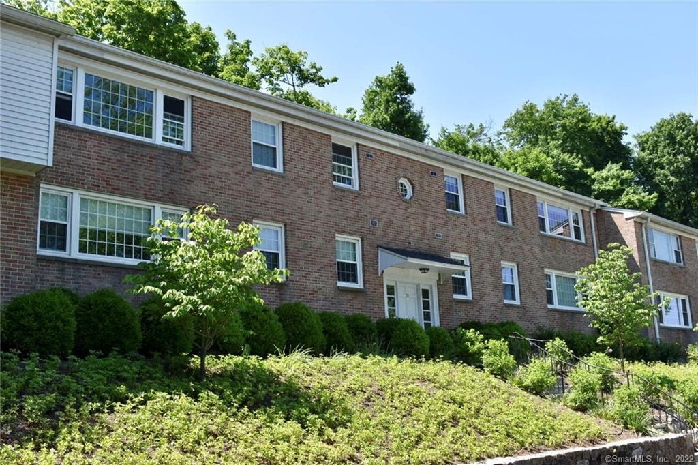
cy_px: 232
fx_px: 727
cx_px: 349
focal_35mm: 38
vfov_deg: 35.5
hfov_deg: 51.3
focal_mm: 25
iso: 200
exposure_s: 1/250
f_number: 8
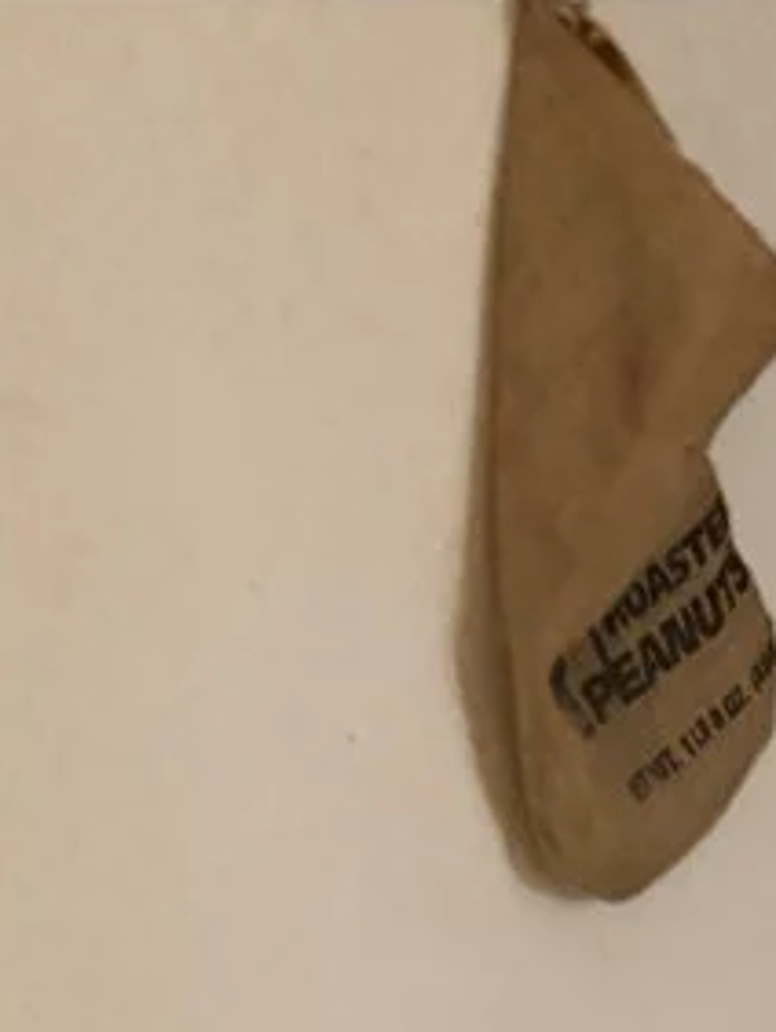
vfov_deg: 20.3
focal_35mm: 87
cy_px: 1398
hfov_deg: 13.0
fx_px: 2596
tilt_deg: -18.1
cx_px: 1841
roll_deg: -1.7
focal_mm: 6.76
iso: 1000
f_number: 1.78
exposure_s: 1/31
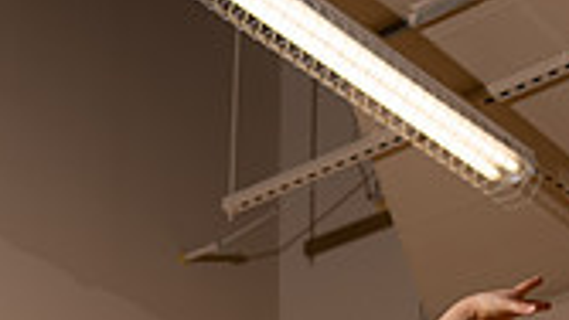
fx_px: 2128
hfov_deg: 15.2
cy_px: 763
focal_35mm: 141
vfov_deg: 8.0
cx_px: 179
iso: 64
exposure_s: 1/320
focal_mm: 50
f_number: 3.5
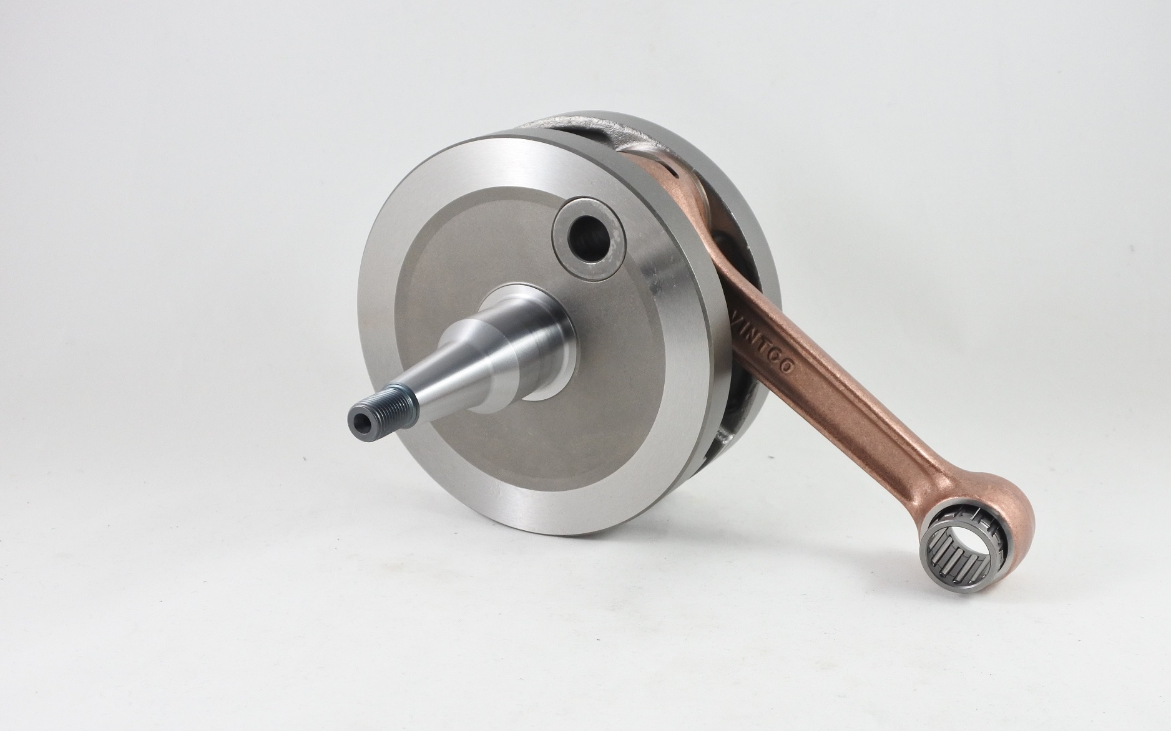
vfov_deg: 33.6
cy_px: 362
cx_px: 588
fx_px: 1213
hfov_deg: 51.5
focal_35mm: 38
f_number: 4
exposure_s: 1/125
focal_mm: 14
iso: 560
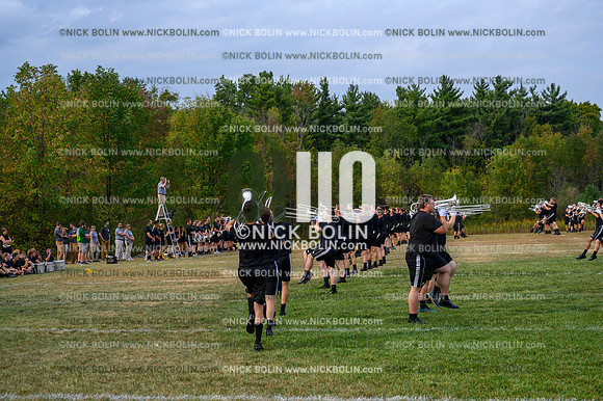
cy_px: 200
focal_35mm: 48
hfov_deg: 41.1
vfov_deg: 28.0
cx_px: 302
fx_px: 804
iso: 200
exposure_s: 1/800
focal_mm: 48
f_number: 4.5
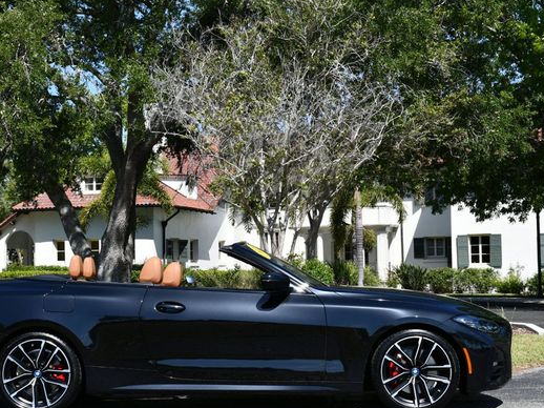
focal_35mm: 69
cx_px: 218
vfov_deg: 21.3
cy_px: 223
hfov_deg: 28.1
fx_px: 1084
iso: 125
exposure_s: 1/250
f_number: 8
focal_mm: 29
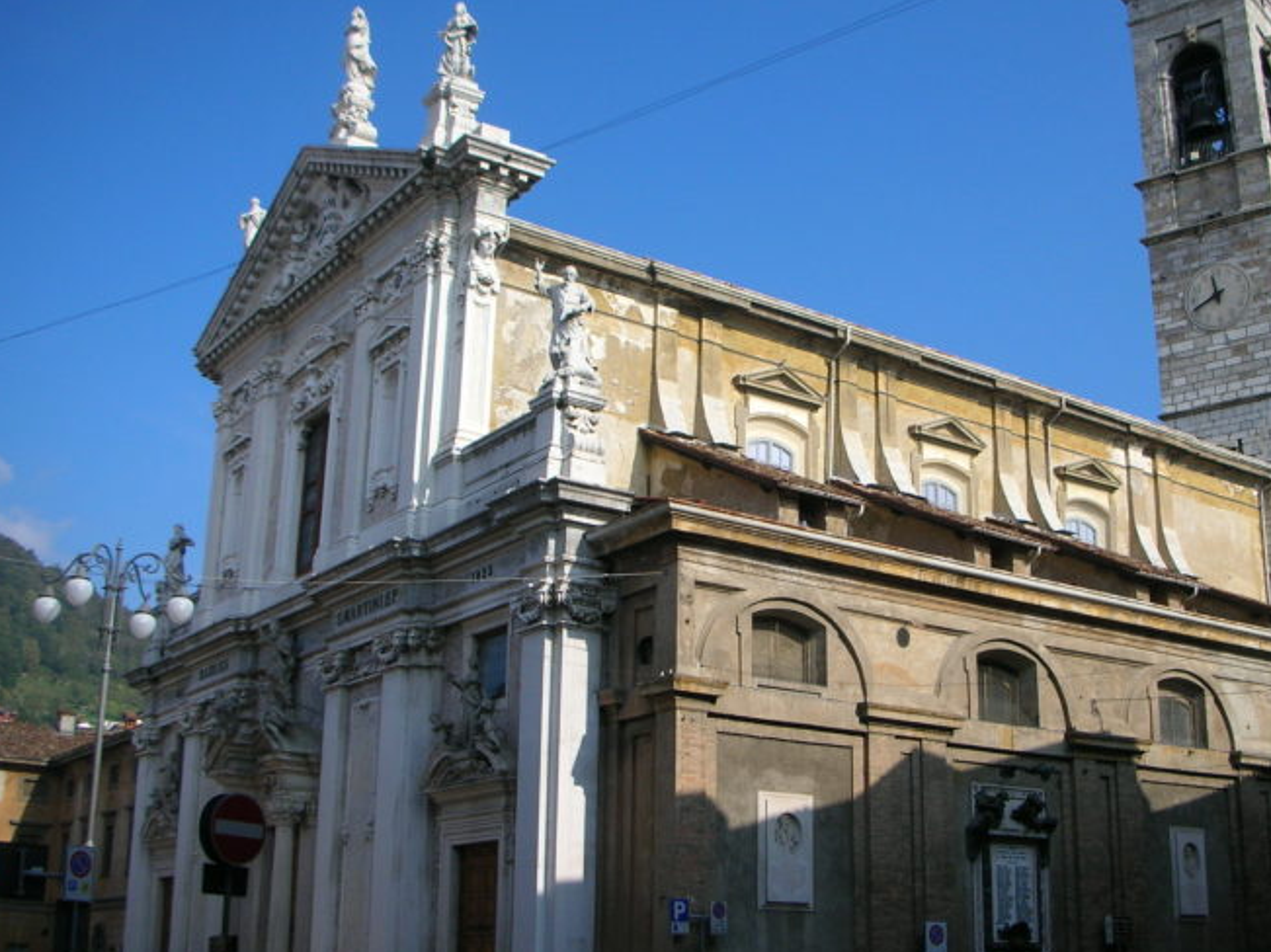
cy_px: 488
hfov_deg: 43.8
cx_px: 697
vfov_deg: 33.6
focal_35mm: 43
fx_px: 1579
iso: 50
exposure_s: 1/116
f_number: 8.5
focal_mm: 5.8
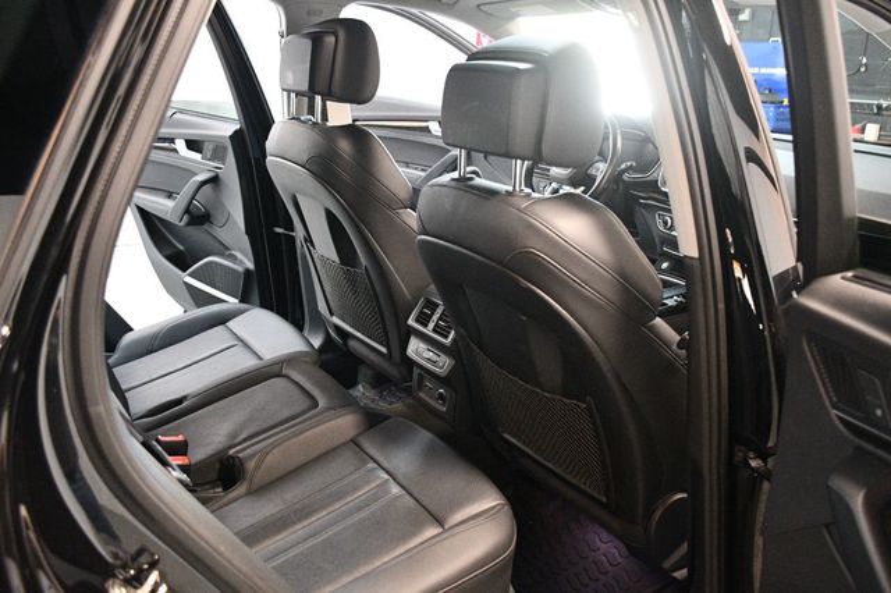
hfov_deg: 62.0
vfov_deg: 43.6
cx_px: 446
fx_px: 742
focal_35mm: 30
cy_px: 296
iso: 6400
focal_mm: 20
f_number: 3.5
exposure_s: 1/60
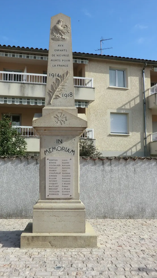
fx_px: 281
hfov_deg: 31.1
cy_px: 137
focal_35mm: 38
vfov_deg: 52.8
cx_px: 66
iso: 80
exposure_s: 1/1000
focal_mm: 6.1
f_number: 3.6
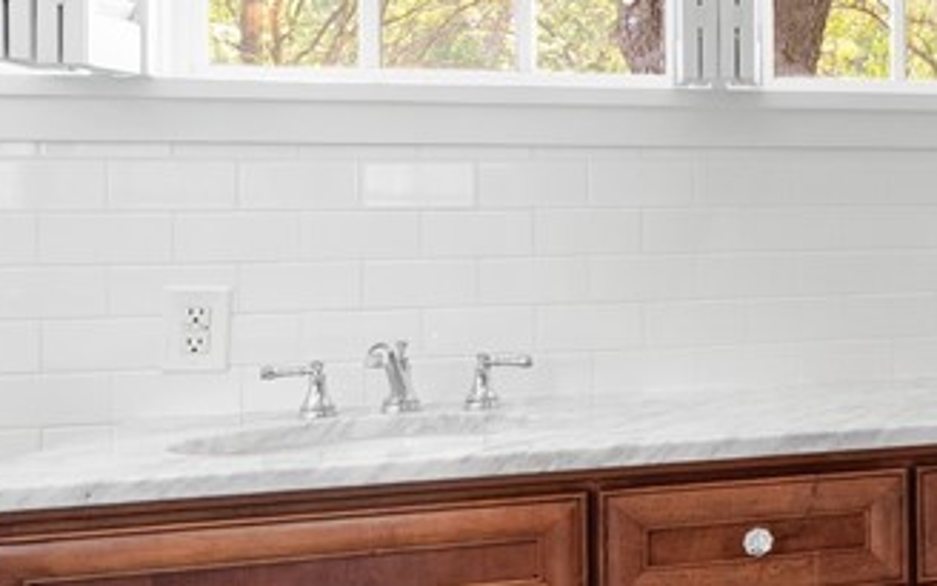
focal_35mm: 54
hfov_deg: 28.1
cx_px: 1326
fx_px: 1379
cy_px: 206
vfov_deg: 23.9
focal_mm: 16
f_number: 9
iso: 800
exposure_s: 1/2
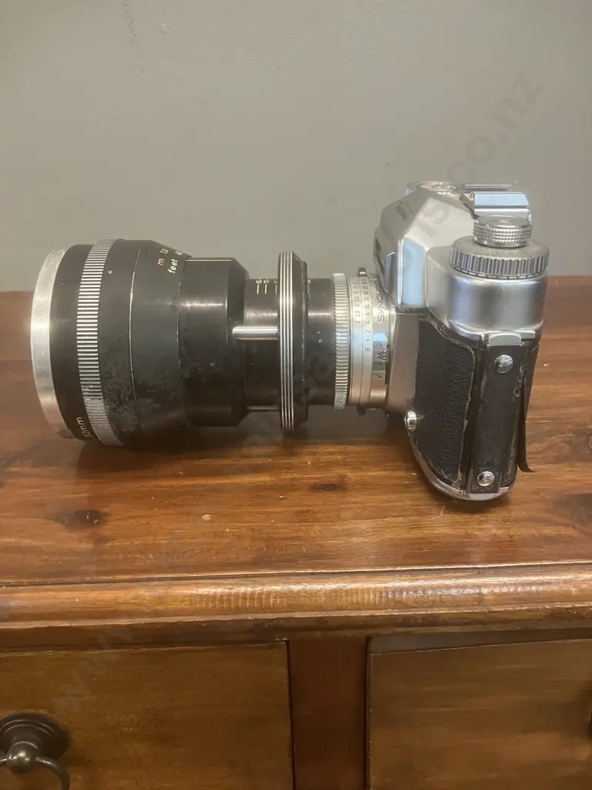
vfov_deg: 63.4
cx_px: 296
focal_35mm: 28
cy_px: 395
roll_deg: +2.2
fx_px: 638
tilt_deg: -26.1
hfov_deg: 49.7
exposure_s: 1/33
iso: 320
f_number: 1.8
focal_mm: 3.99
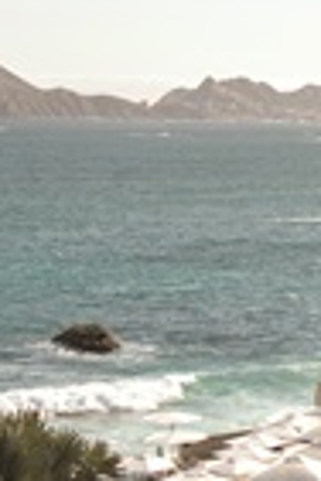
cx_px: 550
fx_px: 1819
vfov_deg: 15.1
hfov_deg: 9.6
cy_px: 225
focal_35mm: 136
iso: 80
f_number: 5.6
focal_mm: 32
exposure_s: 1/400
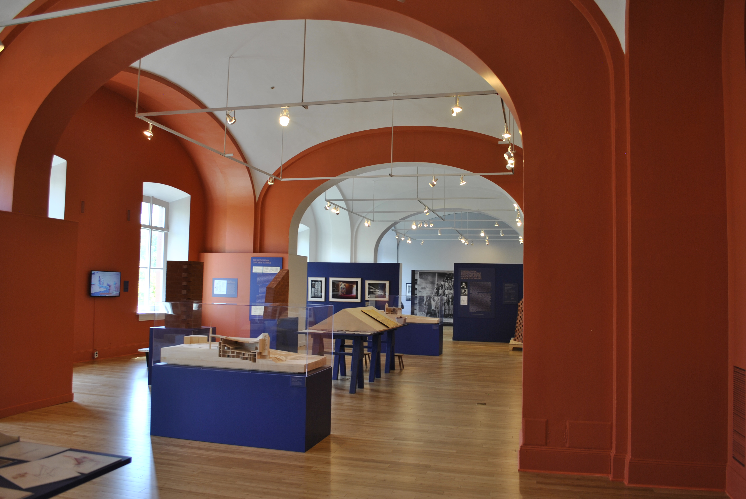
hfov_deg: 67.3
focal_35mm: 27
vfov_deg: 48.0
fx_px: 560
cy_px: 250
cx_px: 373
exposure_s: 1/10
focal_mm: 18
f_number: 4.5
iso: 100
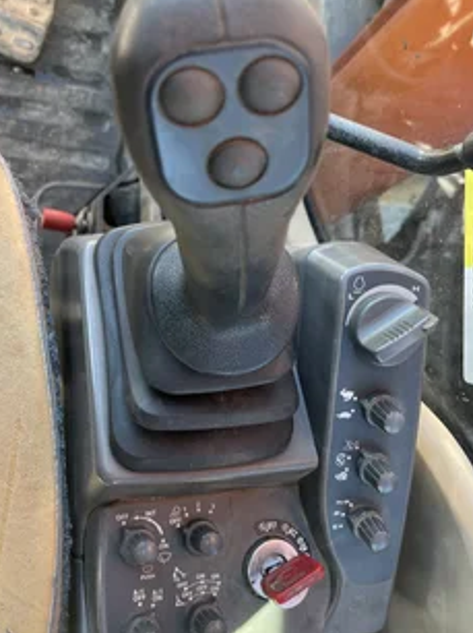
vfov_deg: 54.0
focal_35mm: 34
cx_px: 271
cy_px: 323
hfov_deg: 41.6
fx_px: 620
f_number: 1.6
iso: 64
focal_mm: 5.1
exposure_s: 1/121
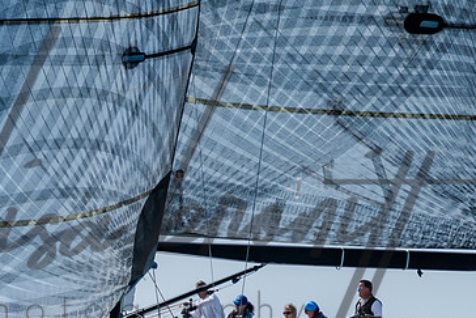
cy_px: 324
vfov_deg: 1.6
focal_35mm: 856
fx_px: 11322
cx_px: -139
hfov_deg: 2.4
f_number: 6.3
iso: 160
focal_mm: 200
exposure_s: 1/2000
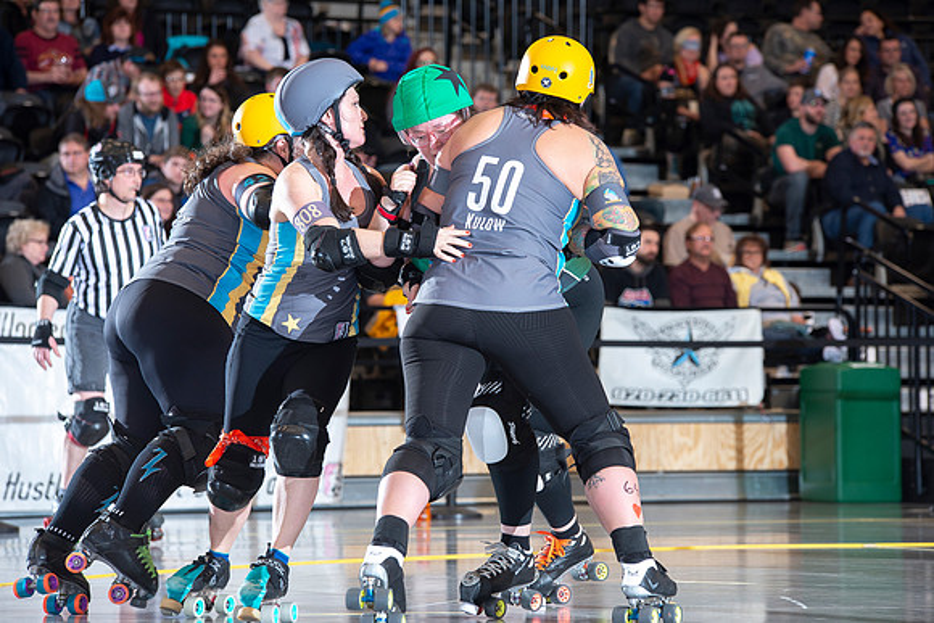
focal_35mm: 160
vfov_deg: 8.6
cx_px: 467
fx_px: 4152
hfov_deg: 12.8
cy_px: 312
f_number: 5.6
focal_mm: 160
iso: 640
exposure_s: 1/160
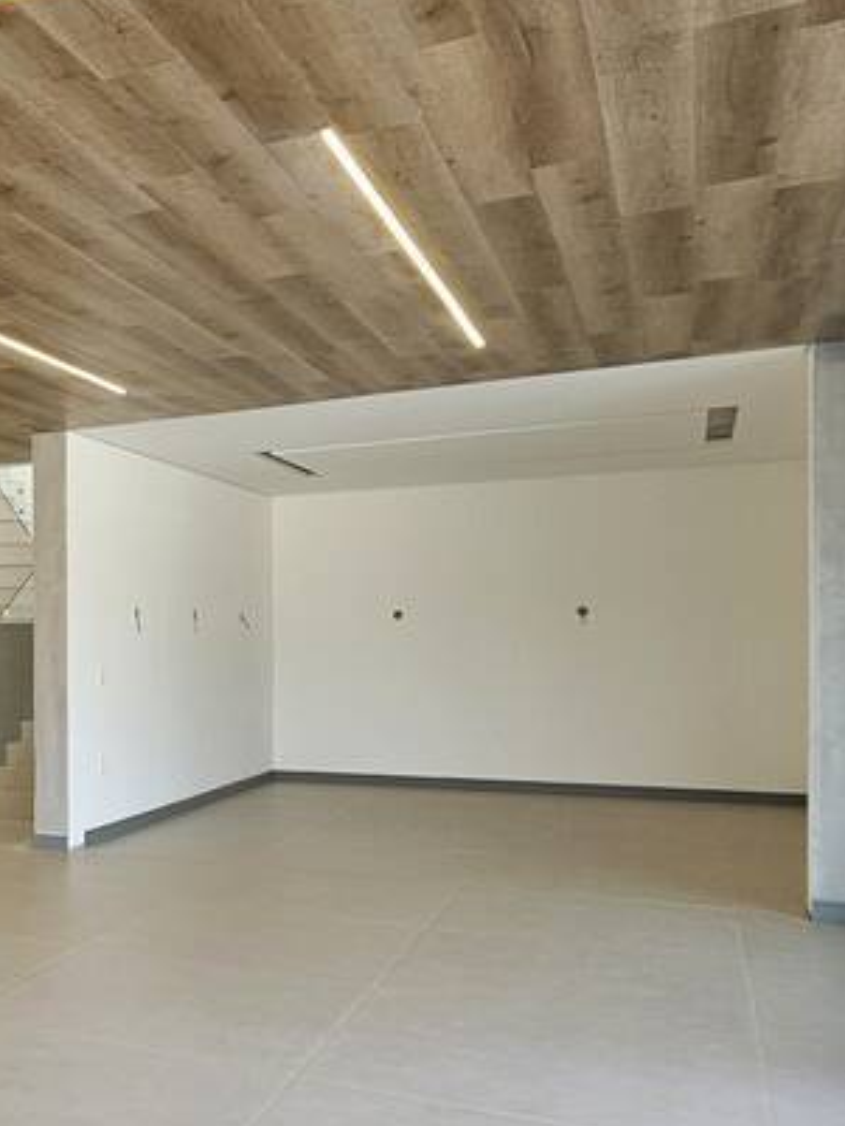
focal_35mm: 35
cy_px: 674
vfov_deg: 52.3
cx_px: -197
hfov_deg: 32.7
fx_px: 1139
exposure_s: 1/60
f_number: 2.2
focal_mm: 2.2
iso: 64
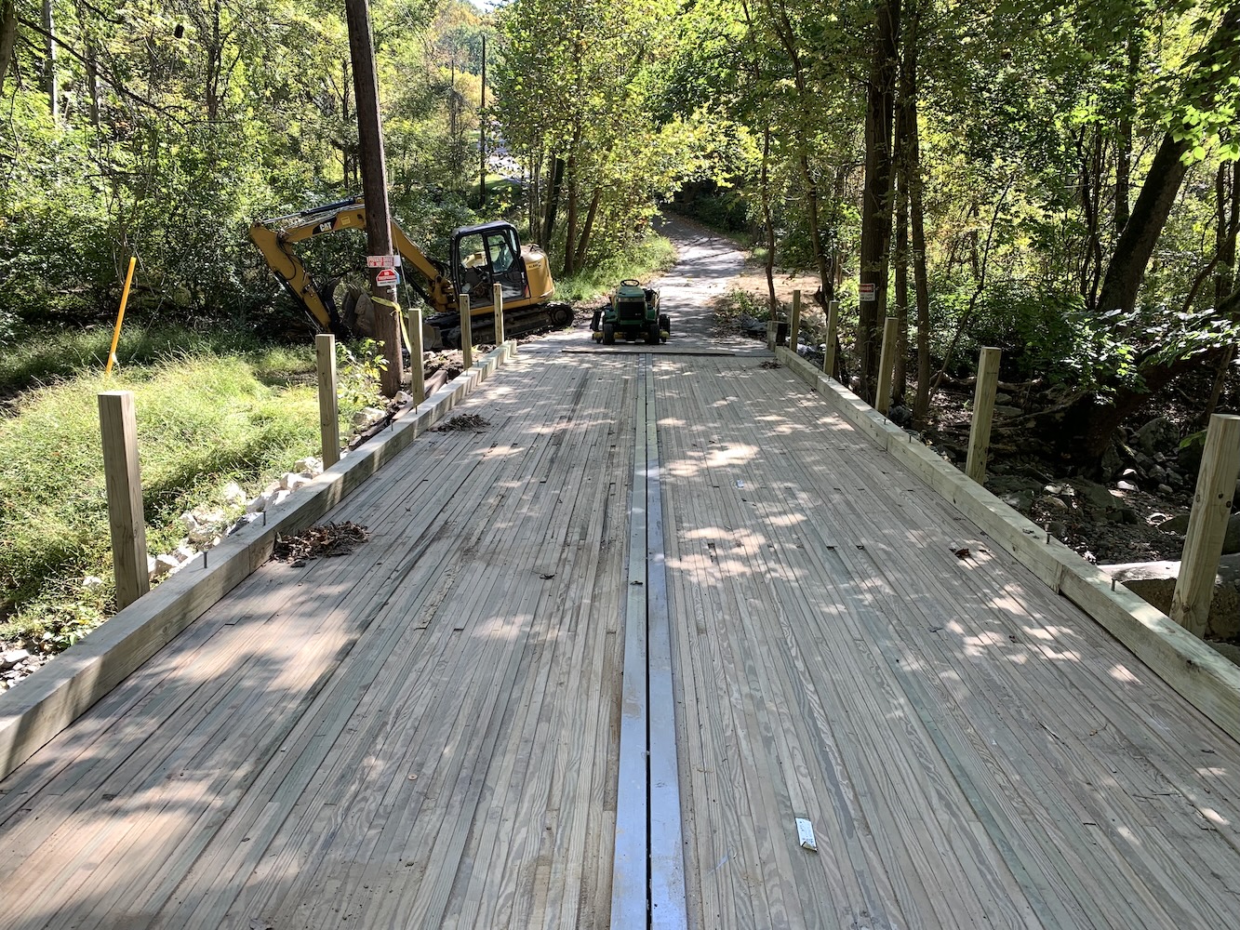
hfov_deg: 67.3
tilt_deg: -16.0
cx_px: 620
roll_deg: -0.9
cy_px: 465
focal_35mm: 26
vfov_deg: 53.1
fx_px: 931
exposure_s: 1/193
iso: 25
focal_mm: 4.25
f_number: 1.8
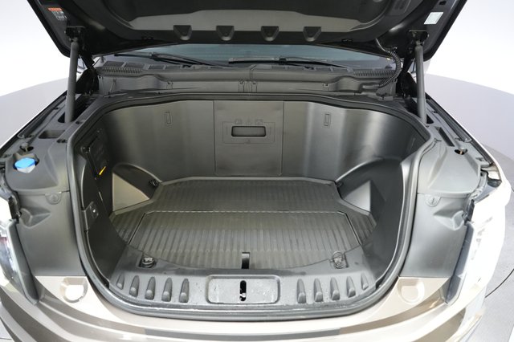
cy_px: 171
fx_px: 371
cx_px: 257
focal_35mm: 26
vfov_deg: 49.5
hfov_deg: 69.4
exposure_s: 1/160
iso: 6400
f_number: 2.8
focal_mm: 26
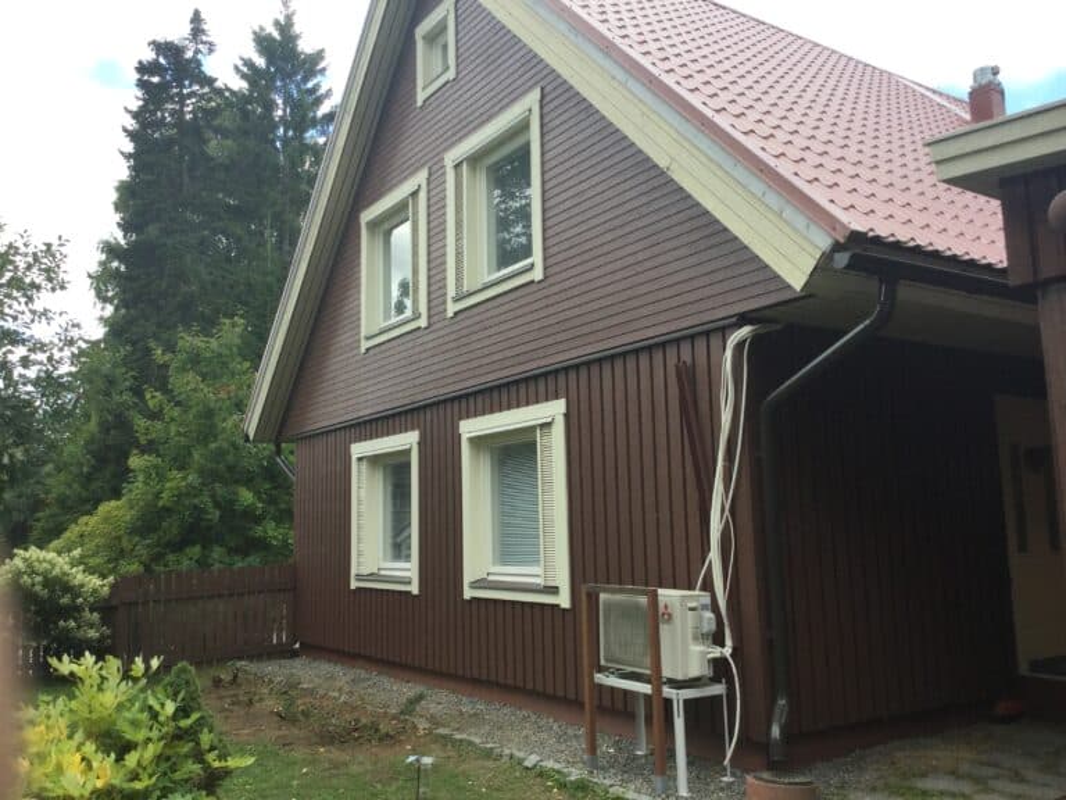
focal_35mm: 31
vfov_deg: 45.4
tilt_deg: +8.8
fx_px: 955
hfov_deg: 58.4
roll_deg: +0.8
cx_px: 533
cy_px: 400
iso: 25
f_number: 2.4
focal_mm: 3.3
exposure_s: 1/292
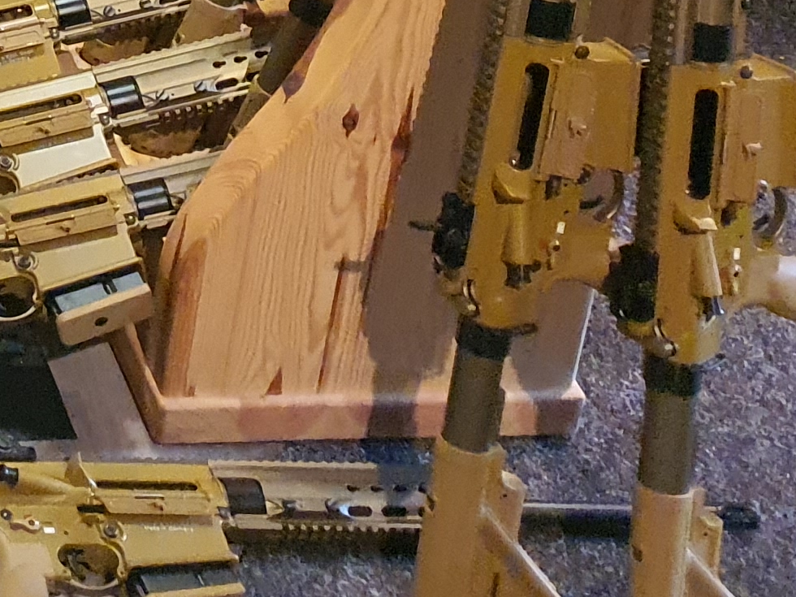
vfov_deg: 12.4
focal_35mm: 107
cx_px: -708
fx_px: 2460
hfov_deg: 15.4
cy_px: -548
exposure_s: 1/50
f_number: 1.5
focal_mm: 4.3
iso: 500
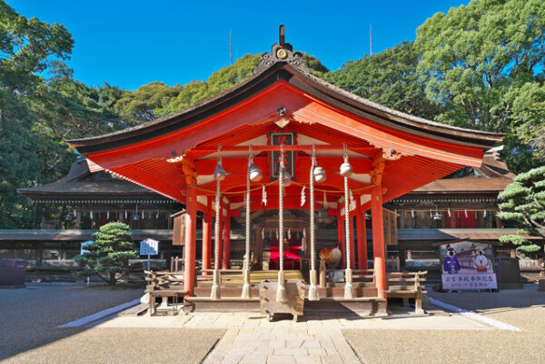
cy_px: 182
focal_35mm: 25
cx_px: 272
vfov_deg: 51.3
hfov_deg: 71.5
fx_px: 378
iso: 100
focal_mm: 25
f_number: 9
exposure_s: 1/60
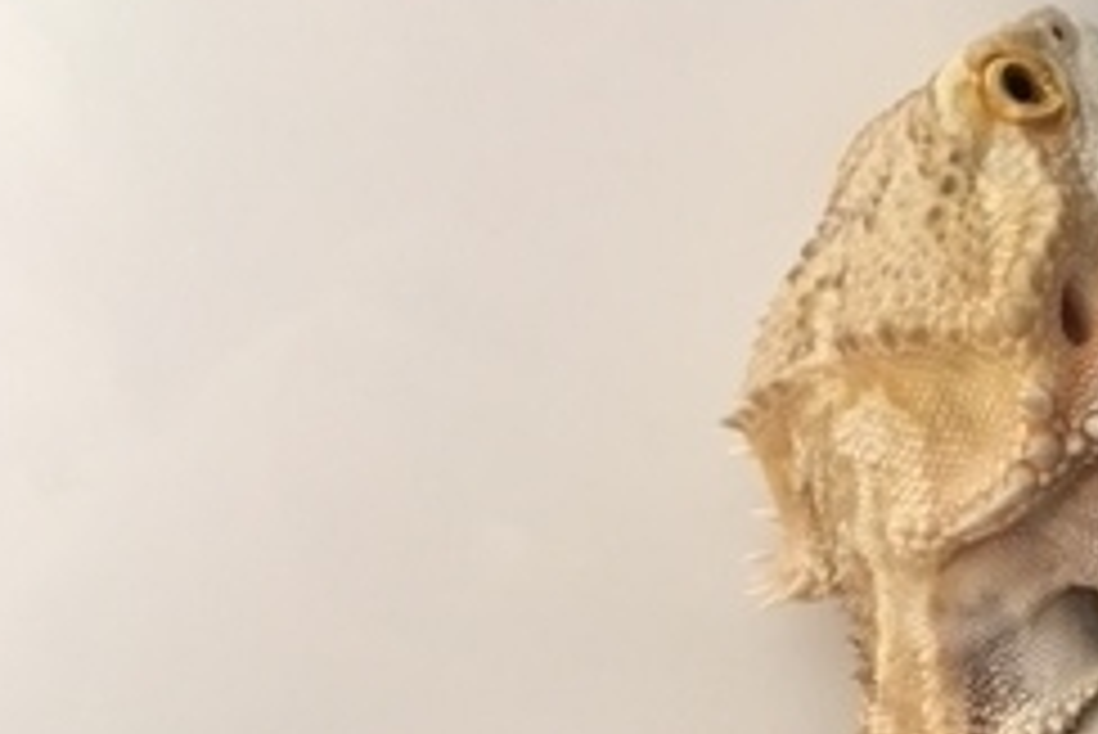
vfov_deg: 16.4
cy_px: 941
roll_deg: +8.4
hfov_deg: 24.9
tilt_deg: -16.4
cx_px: 981
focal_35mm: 79
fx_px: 2411
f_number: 2.2
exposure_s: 1/15
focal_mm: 4.15
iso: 200
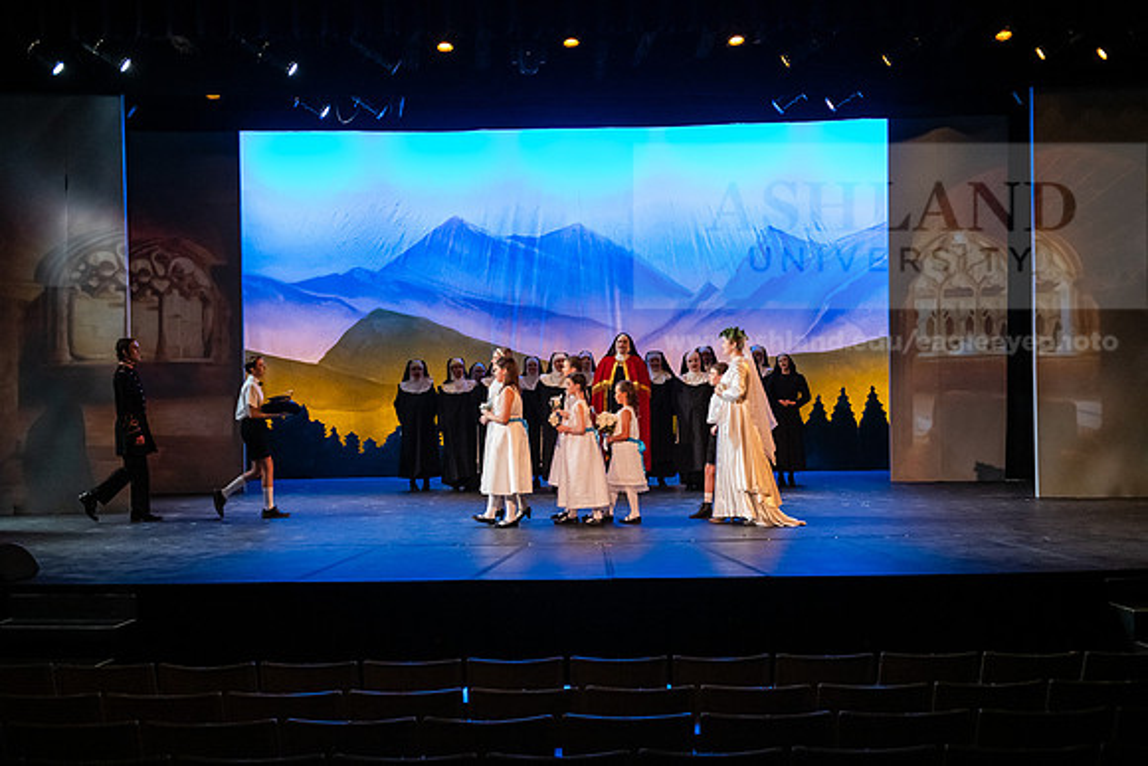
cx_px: 574
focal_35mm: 48
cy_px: 383
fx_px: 1531
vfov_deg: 28.1
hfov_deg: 41.1
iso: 5000
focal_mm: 48
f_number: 3.2
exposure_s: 1/200
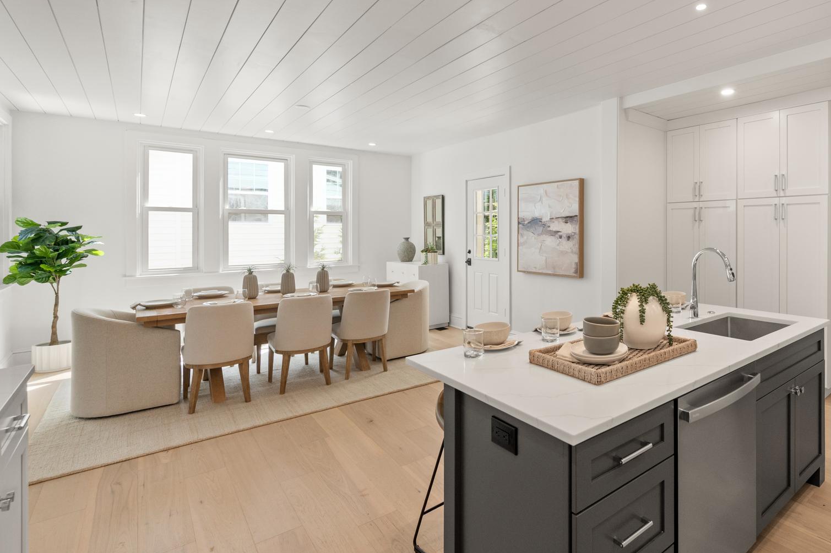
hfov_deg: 83.7
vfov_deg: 64.1
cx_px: 560
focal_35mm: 19
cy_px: 229
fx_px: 438
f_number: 8
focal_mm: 14
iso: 400
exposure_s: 1/40
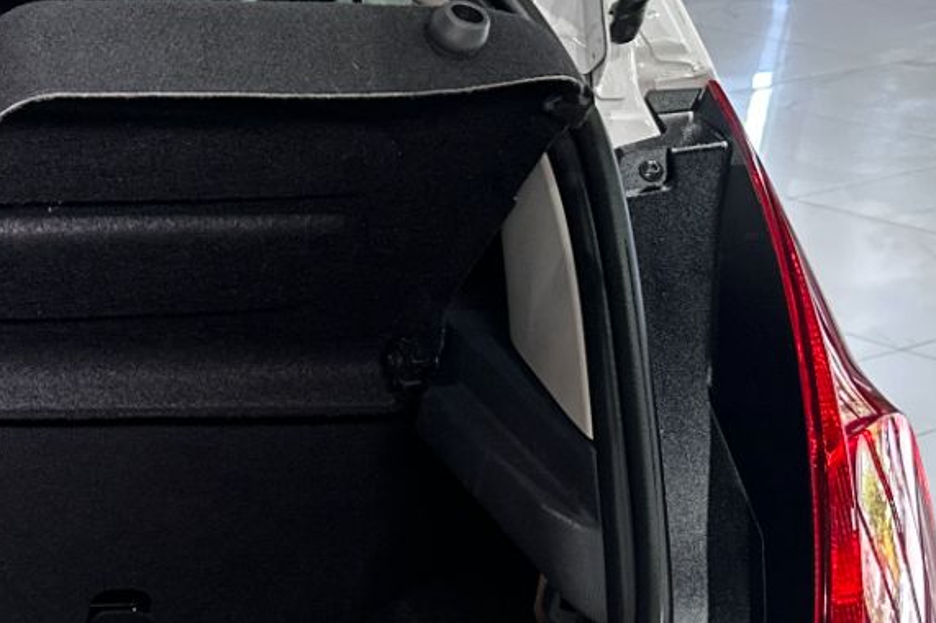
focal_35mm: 84
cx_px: -356
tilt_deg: -27.9
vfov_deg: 15.7
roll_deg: +0.0
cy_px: 730
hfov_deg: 21.4
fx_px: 2183
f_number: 1.78
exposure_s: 1/120
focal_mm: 6.86
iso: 200
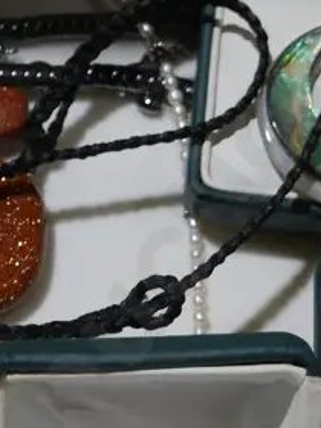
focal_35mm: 117
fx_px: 1447
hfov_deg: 12.7
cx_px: 132
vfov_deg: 16.8
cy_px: 315
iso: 200
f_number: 3.6
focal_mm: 16
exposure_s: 1/125
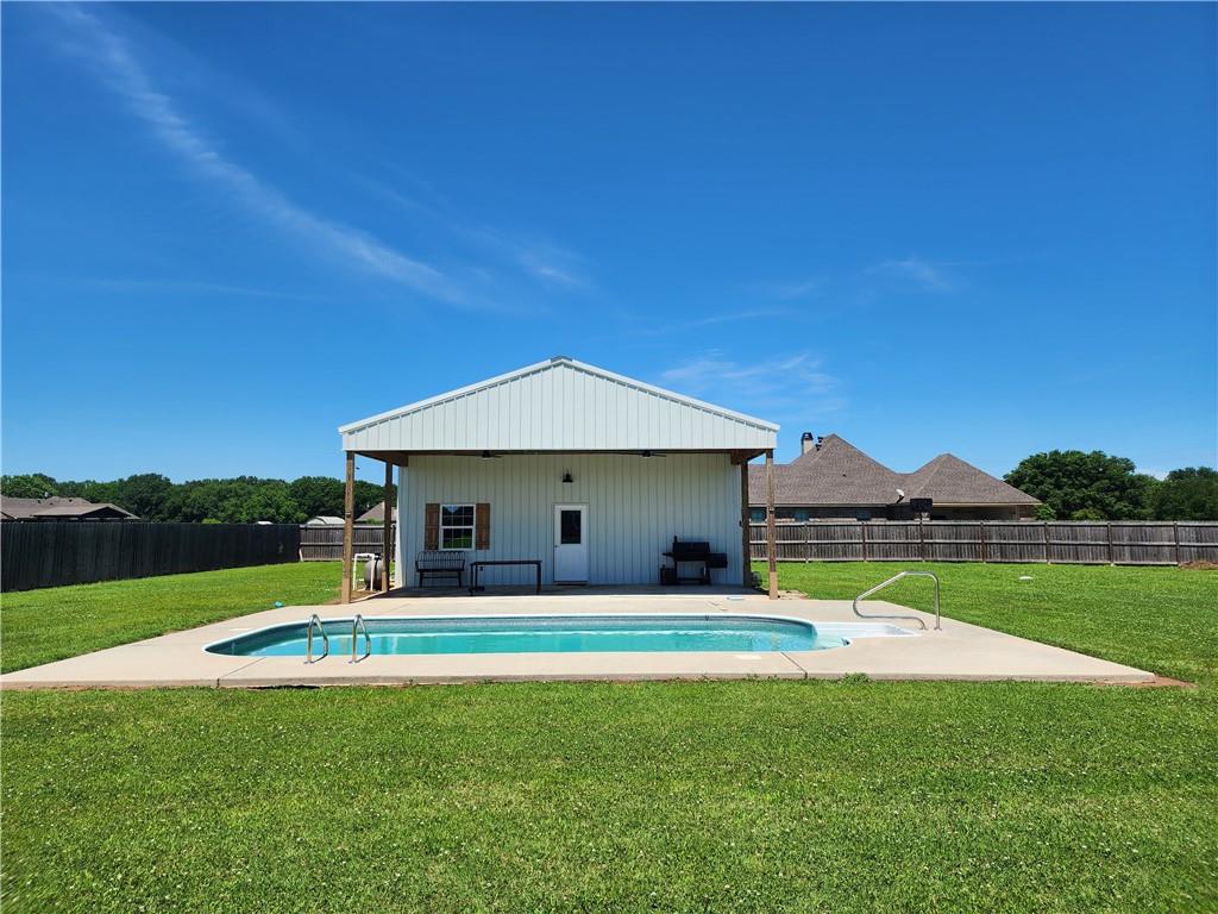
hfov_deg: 73.9
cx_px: 609
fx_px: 809
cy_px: 457
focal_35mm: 23
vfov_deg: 58.9
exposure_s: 1/1406
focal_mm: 6.4
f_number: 1.8
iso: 12
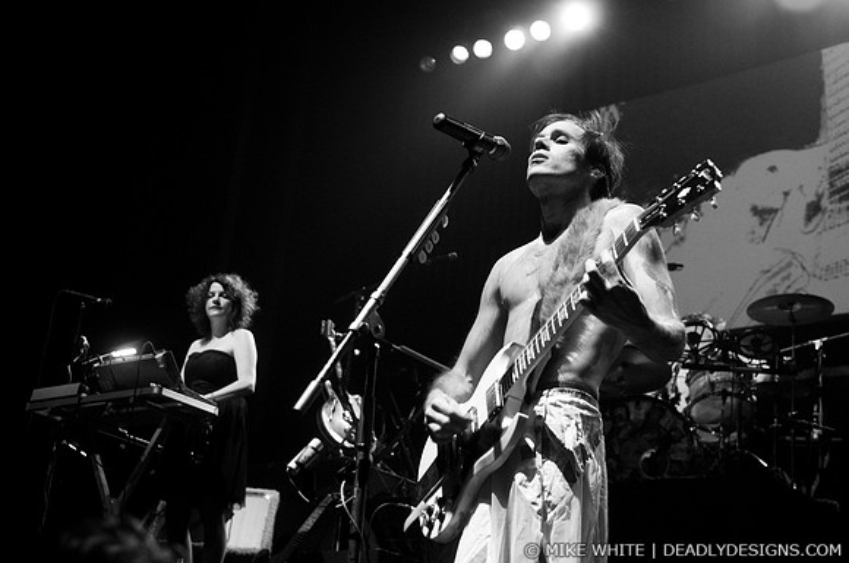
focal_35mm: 52
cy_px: 282
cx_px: 424
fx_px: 1236
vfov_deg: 25.7
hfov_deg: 37.9
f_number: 3.2
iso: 640
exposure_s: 1/200
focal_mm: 35
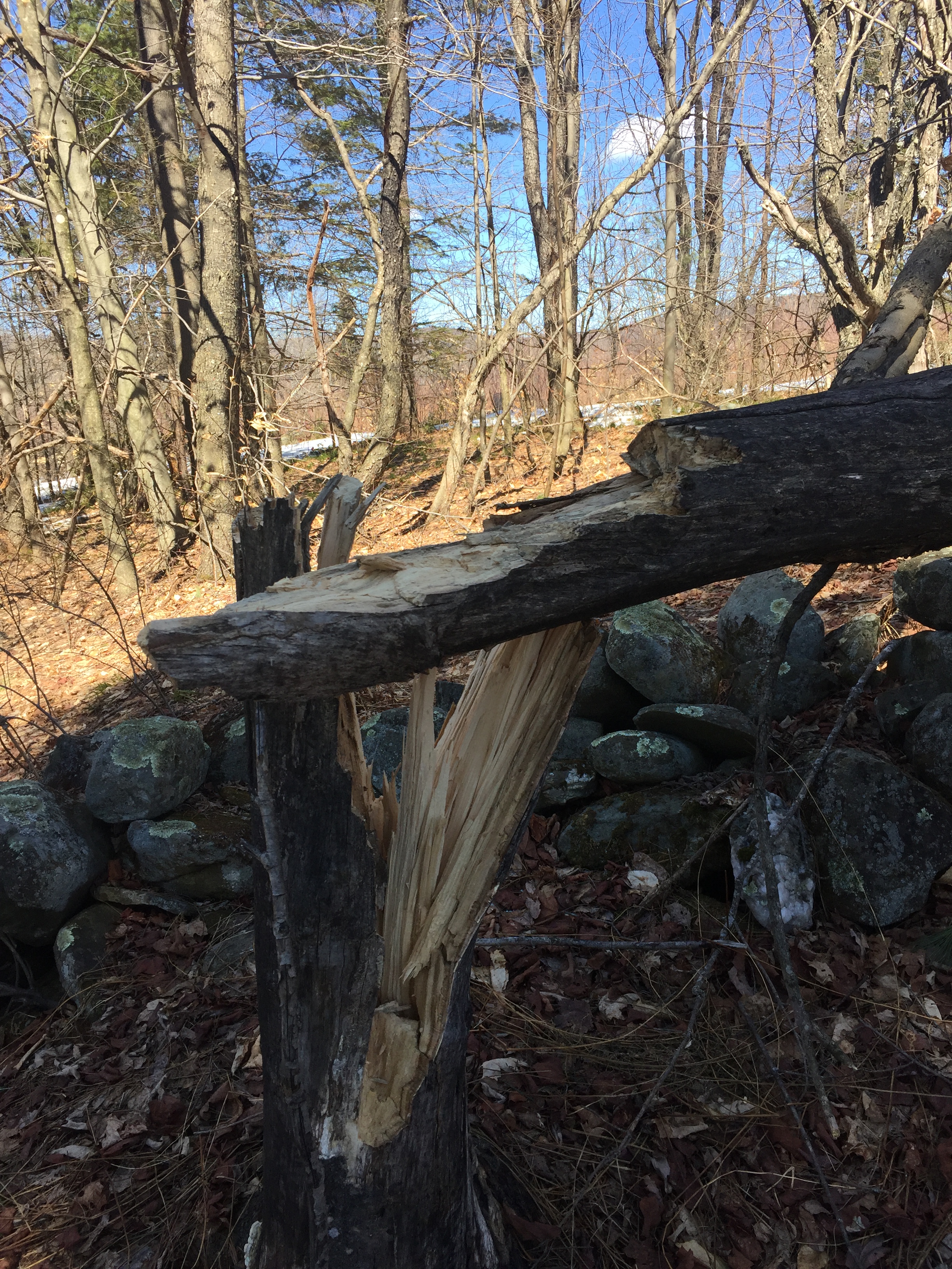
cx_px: 476
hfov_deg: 48.2
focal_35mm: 29
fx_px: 1063
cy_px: 634
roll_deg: +4.1
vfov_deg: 61.7
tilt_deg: -12.7
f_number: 2.2
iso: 32
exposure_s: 1/682
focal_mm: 4.15
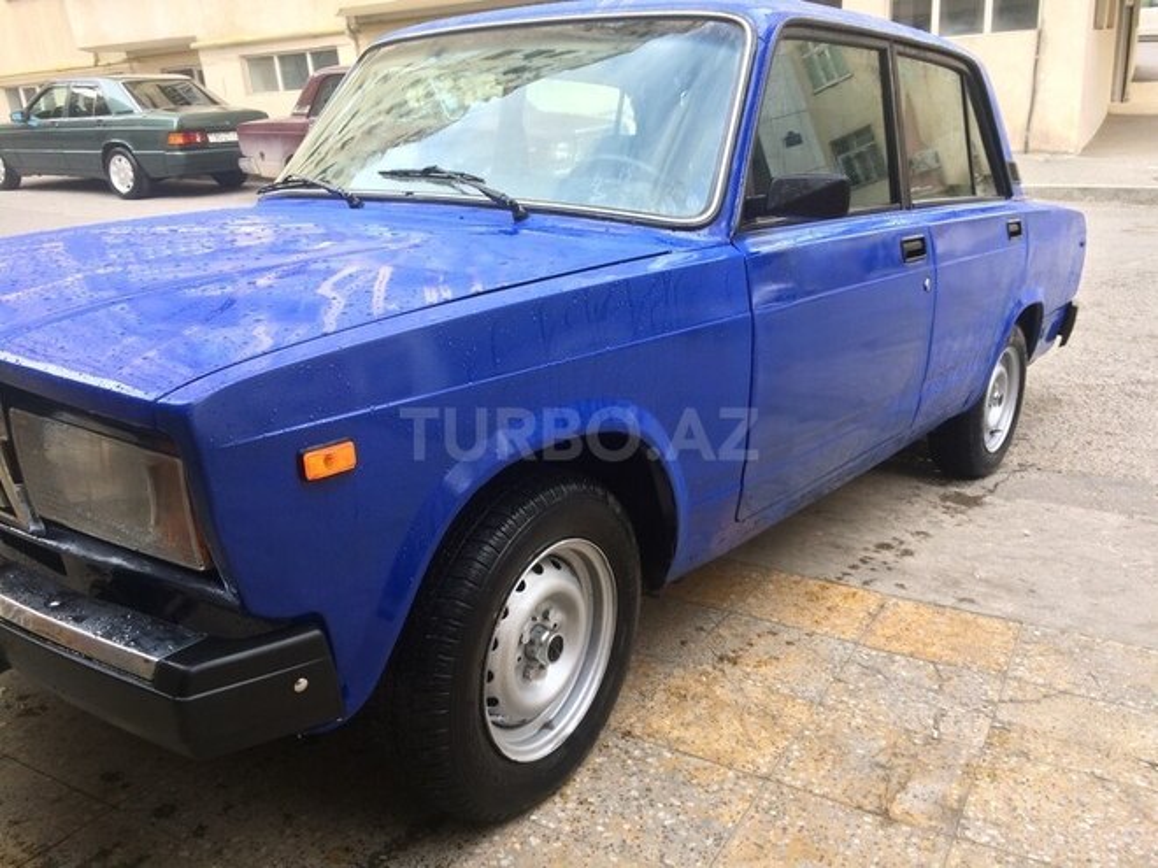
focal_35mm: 29
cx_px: 579
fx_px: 970
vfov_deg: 48.2
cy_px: 434
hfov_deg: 61.7
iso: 50
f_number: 2.2
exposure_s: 1/50
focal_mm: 4.15
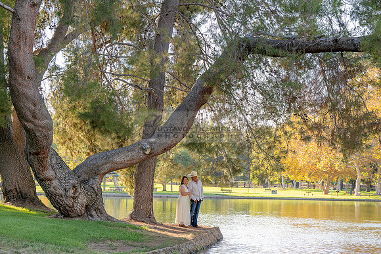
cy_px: 127
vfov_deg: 14.1
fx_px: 1027
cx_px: 190
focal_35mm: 97
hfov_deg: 21.0
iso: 200
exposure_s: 1/200
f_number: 5.6
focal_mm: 97
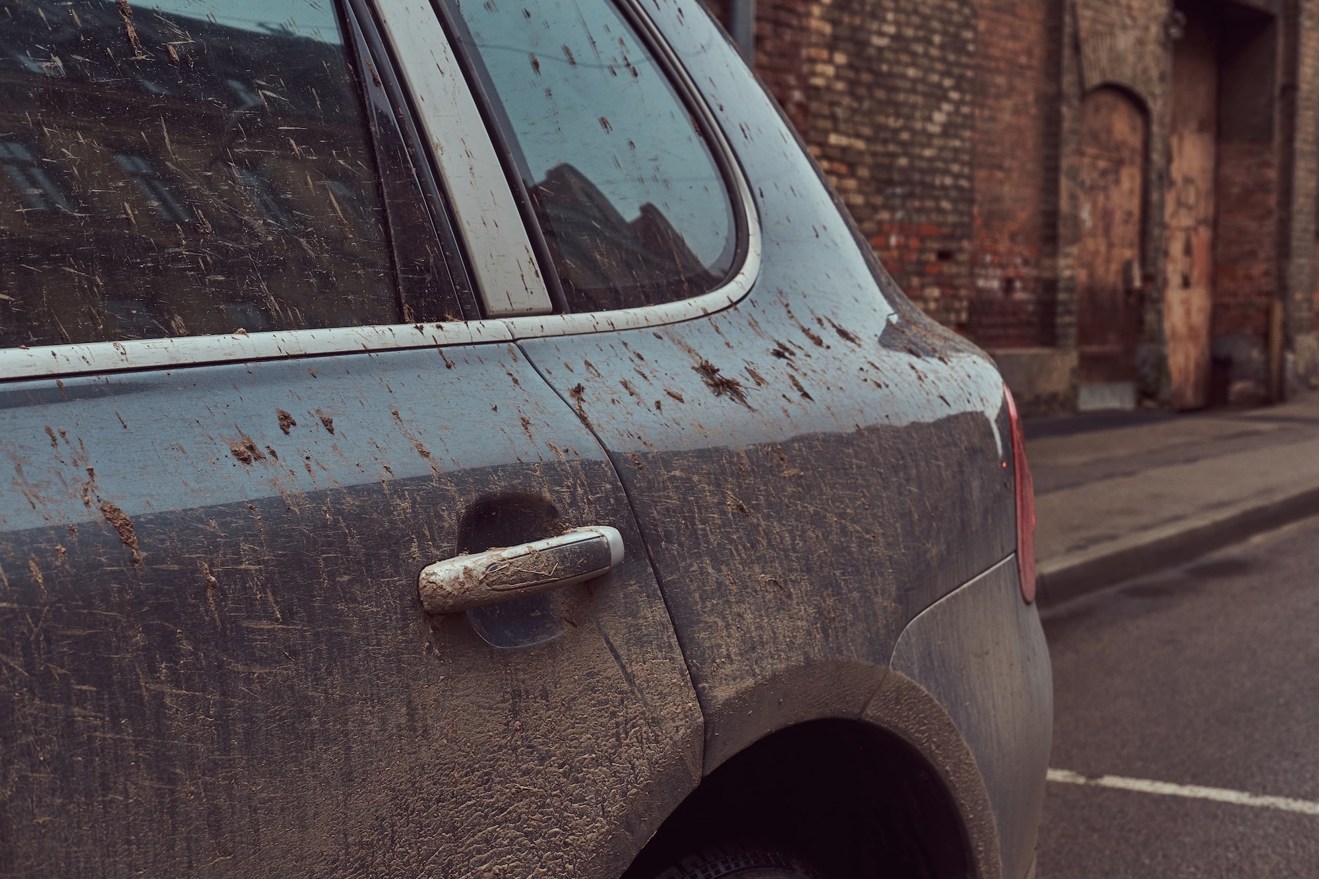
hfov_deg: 37.5
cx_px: 660
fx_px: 1942
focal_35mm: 53
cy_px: 440
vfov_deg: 25.5
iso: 320
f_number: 7.1
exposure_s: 1/250
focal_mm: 35
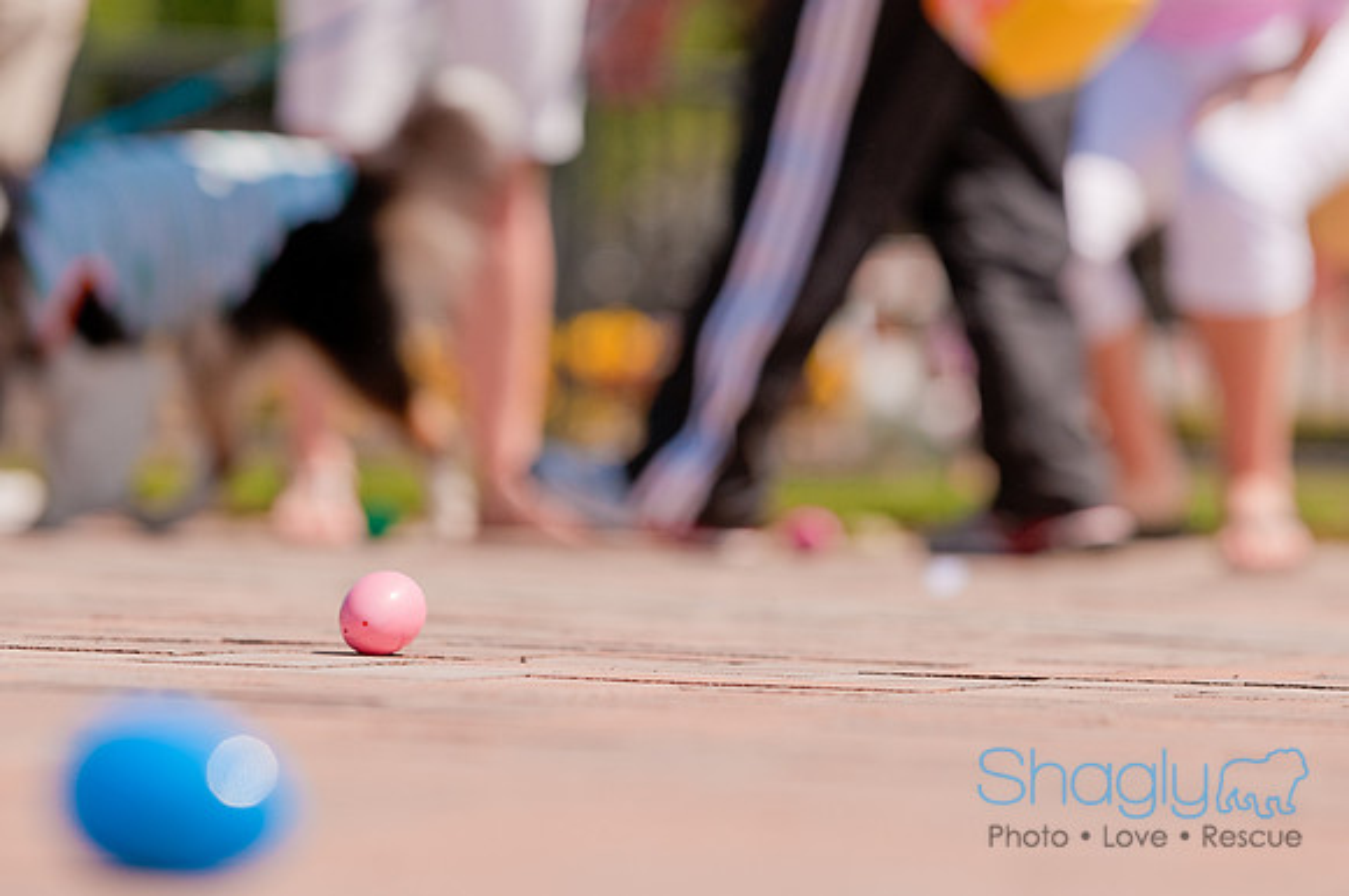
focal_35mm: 218
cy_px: 448
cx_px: 674
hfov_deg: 9.5
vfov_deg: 6.3
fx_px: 8139
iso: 200
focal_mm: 145
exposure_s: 1/1600
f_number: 5
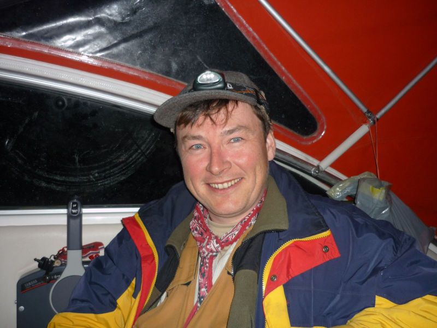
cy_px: 164
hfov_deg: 55.4
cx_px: 218
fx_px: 417
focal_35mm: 33
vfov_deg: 42.9
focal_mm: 5.5
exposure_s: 1/8
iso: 100
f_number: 2.8
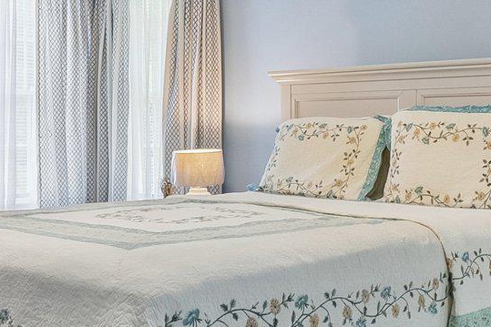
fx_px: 777
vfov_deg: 23.8
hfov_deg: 34.6
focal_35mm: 57
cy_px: 170
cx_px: 346
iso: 400
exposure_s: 1/60
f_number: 5.6
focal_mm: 10
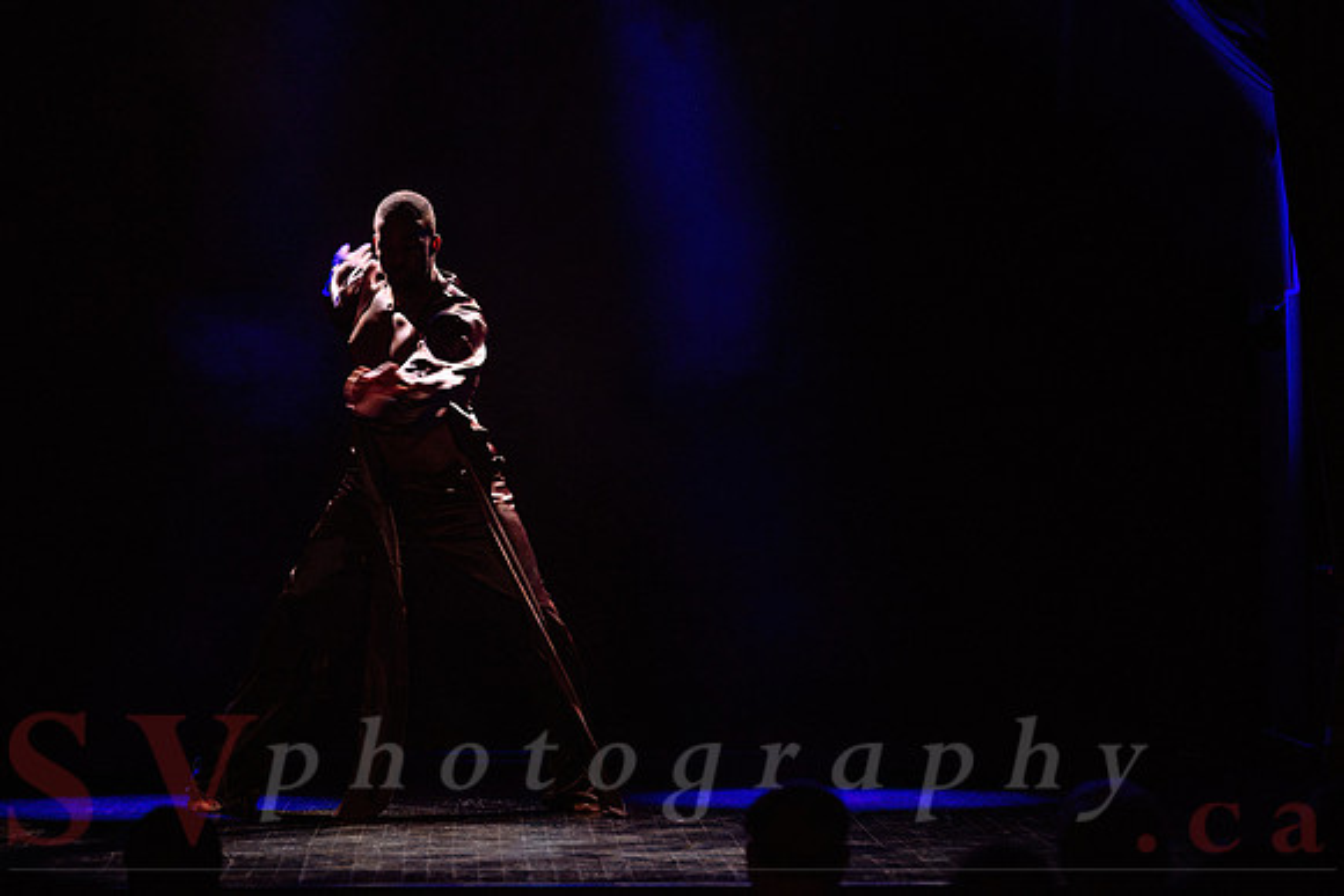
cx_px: 604
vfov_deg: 8.5
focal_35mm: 161
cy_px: 452
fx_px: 6014
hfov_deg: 12.7
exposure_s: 1/200
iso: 1600
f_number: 2.8
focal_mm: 130
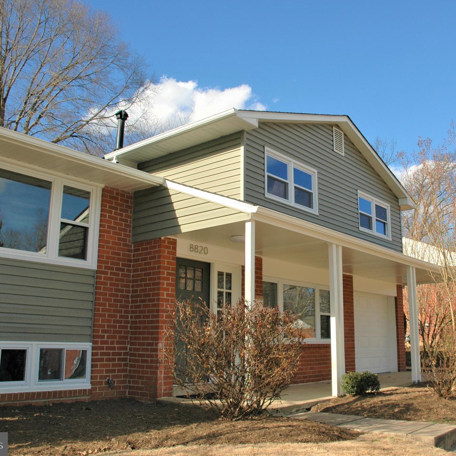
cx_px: 281
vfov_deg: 47.2
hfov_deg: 46.9
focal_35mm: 35
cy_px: 225
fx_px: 522
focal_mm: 18
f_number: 9
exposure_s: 1/320
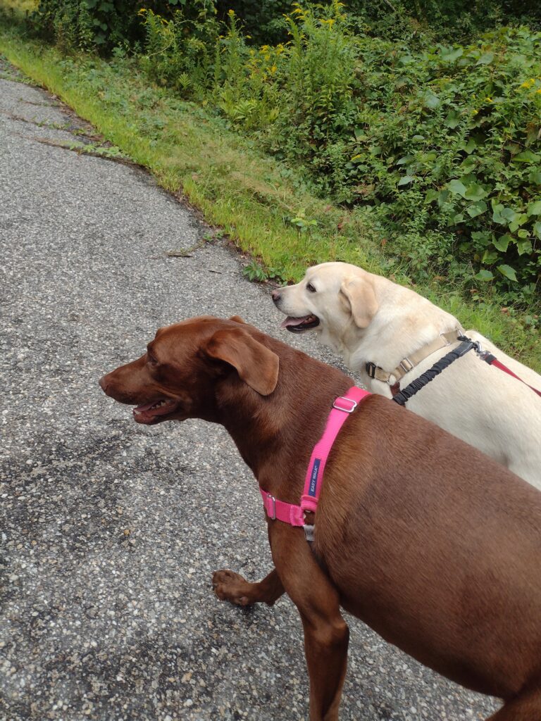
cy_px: 360
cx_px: 270
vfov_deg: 65.3
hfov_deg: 51.4
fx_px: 563
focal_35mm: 27
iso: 100
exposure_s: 1/638
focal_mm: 4.71
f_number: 1.7
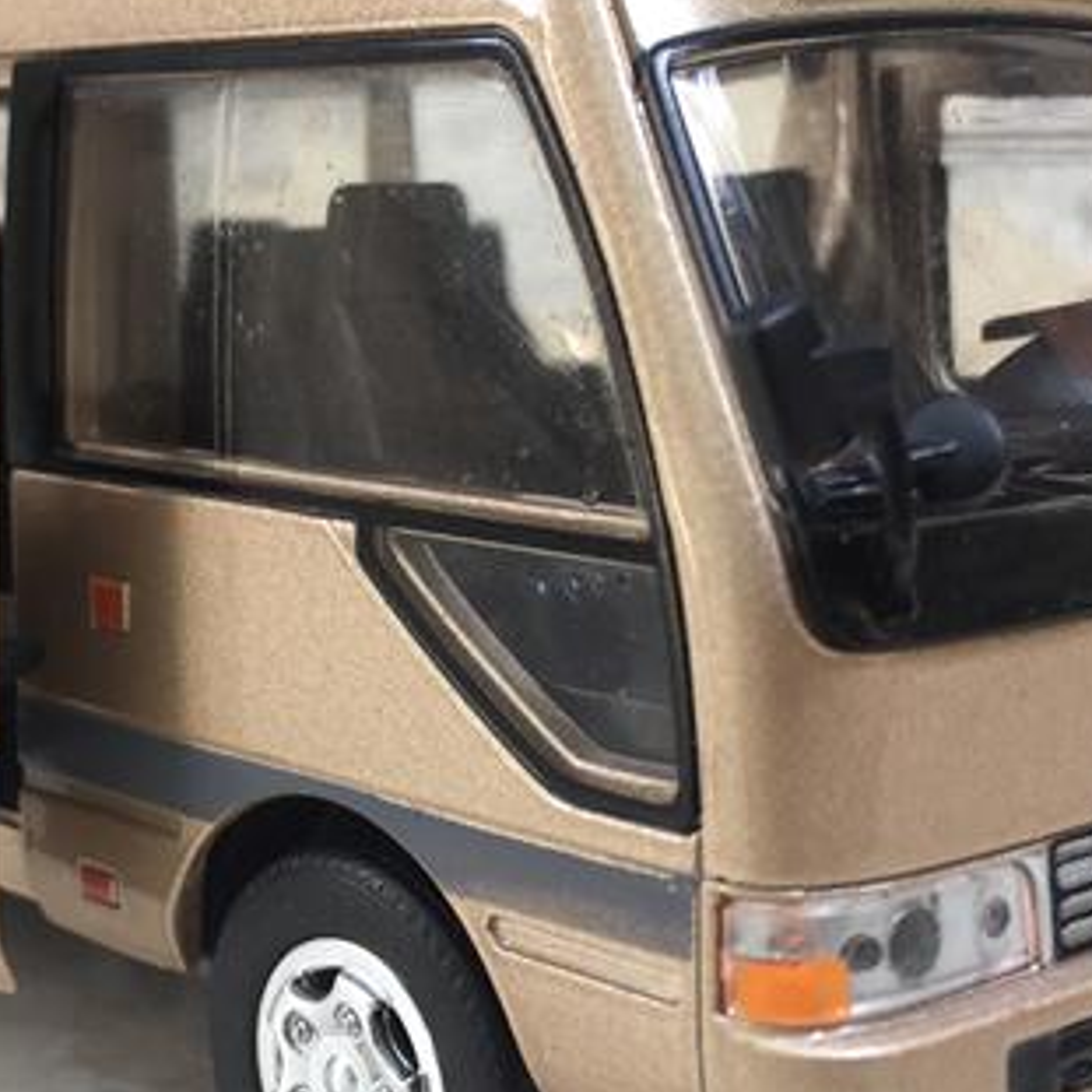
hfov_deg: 25.8
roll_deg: -0.1
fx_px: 2356
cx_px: 298
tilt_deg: -5.2
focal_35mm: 66
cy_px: 418
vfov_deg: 26.0
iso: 32
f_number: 2.2
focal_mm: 4.15
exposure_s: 1/50
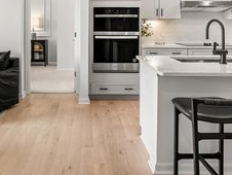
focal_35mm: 34
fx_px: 228
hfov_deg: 53.4
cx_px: 89
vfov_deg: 39.7
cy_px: 28
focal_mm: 16
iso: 200
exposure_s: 1/2.5
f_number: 7.1
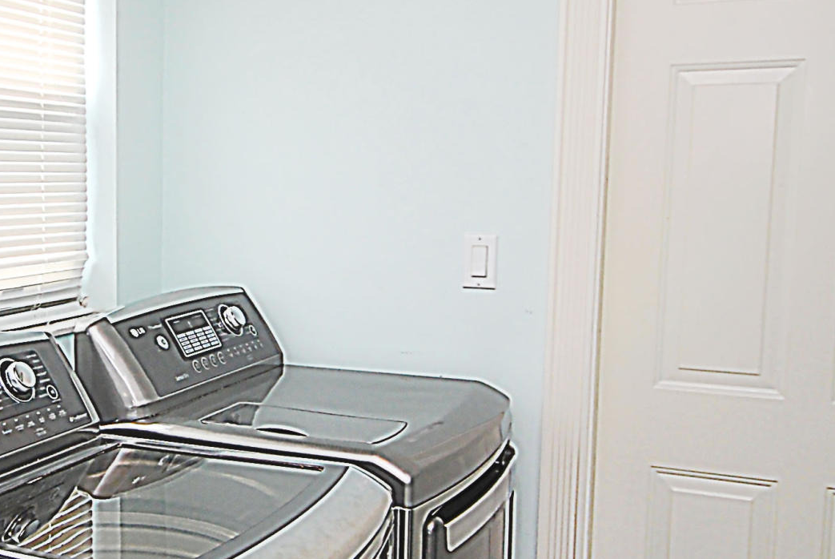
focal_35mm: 47
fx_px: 1102
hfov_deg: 39.0
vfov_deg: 28.5
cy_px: 271
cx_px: 109
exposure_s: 1/60
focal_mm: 11
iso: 200
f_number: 4.2
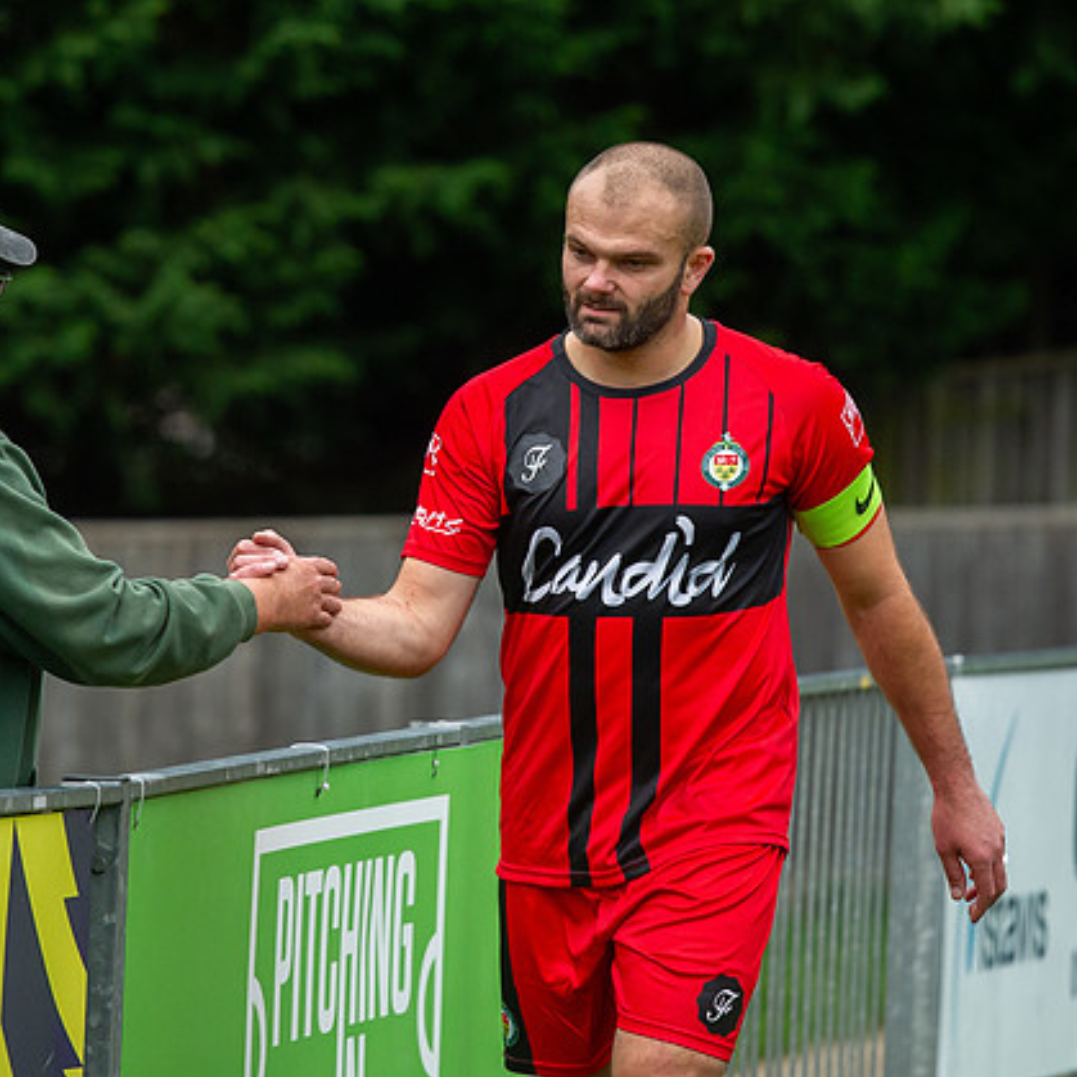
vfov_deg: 5.4
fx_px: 11440
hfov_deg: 5.4
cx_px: 544
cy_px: 383
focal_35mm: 325
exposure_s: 1/1000
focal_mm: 185
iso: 1600
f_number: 4
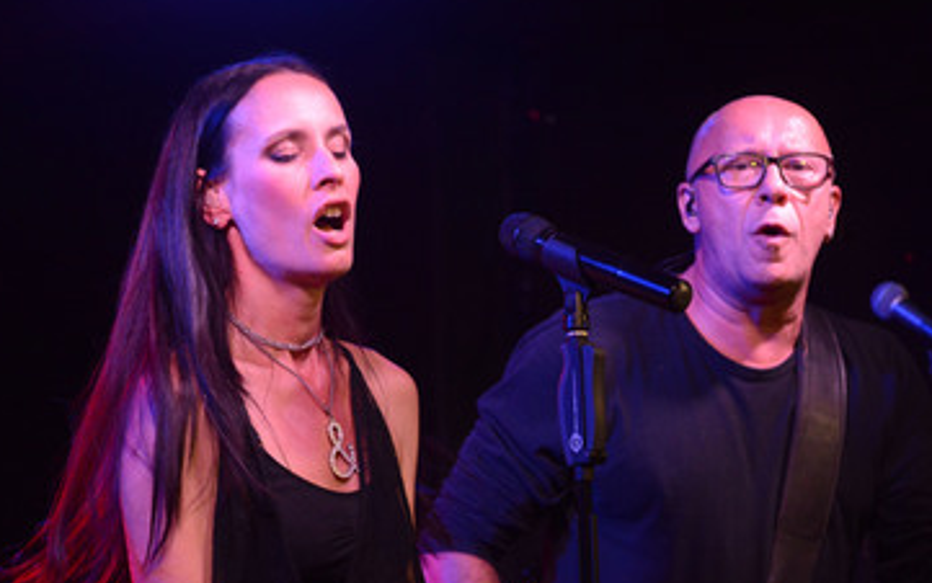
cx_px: 543
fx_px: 2262
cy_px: 369
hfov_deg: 23.3
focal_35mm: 89
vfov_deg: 14.7
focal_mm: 70
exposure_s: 1/320
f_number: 4
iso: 4000
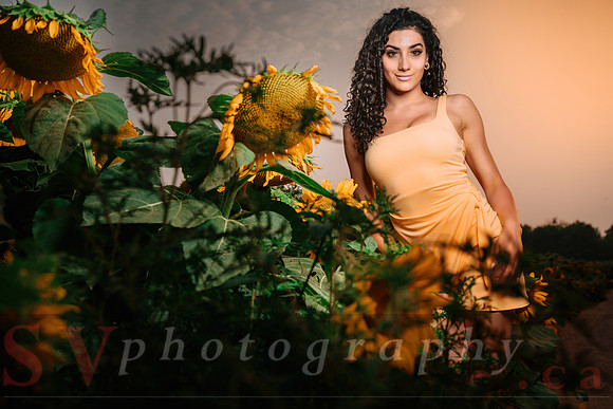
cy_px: 204
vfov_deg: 31.2
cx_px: 306
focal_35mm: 43
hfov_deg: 45.4
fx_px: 732
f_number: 5
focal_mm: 43
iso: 64
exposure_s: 1/200
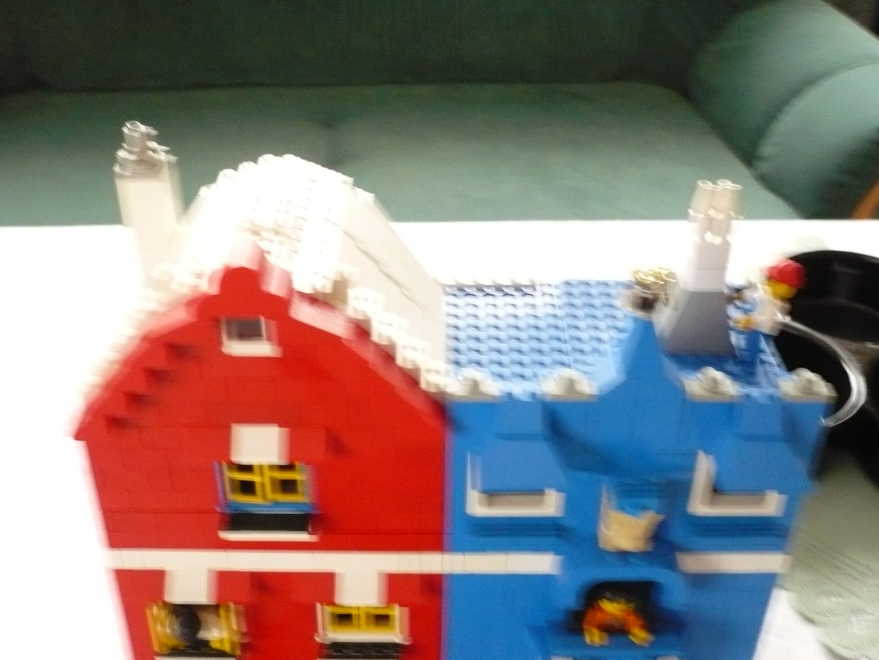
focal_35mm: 41
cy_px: 330
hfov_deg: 45.8
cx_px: 440
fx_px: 1041
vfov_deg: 35.1
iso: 400
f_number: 2.8
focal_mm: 5.8
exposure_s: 1/4
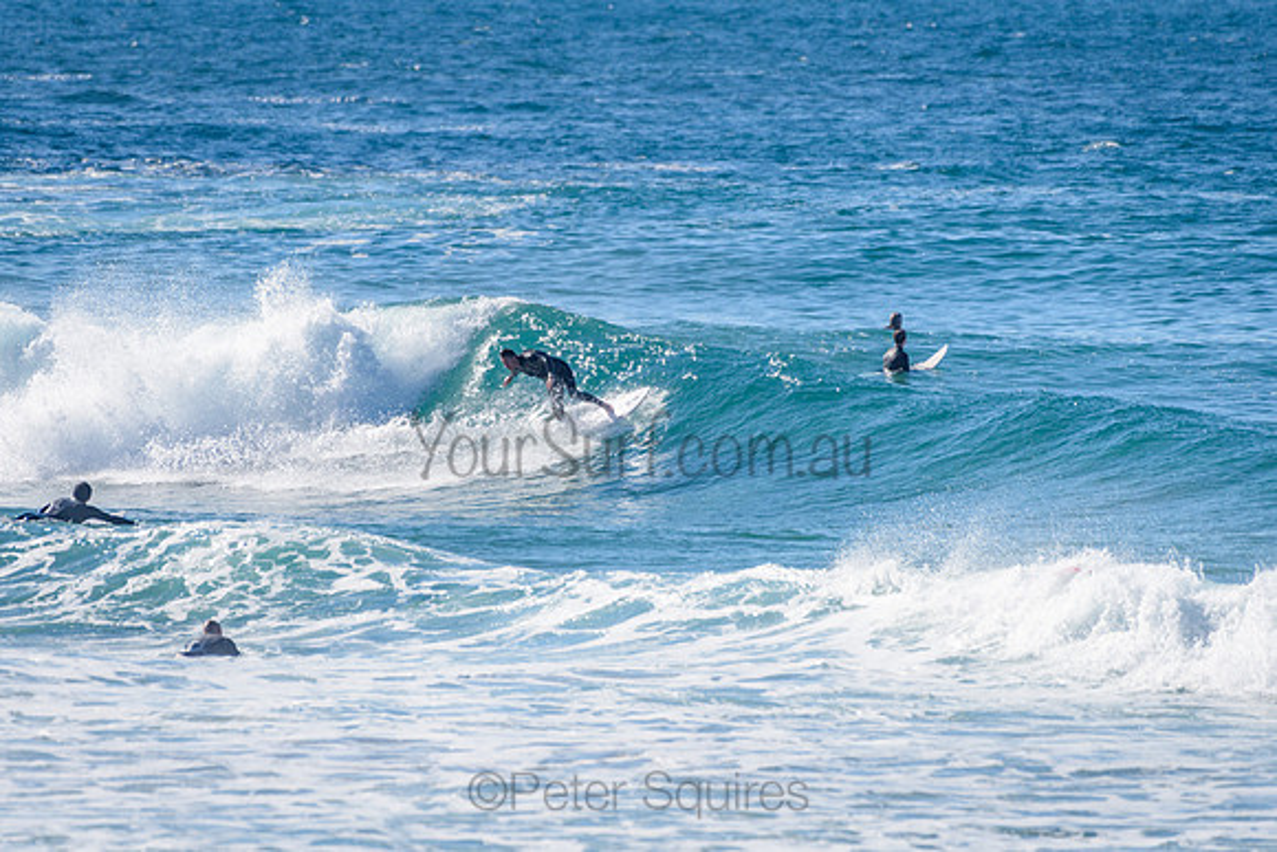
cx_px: 556
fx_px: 21758
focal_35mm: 613
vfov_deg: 2.2
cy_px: 415
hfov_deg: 3.4
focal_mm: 500
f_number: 5.6
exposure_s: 1/4000
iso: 250
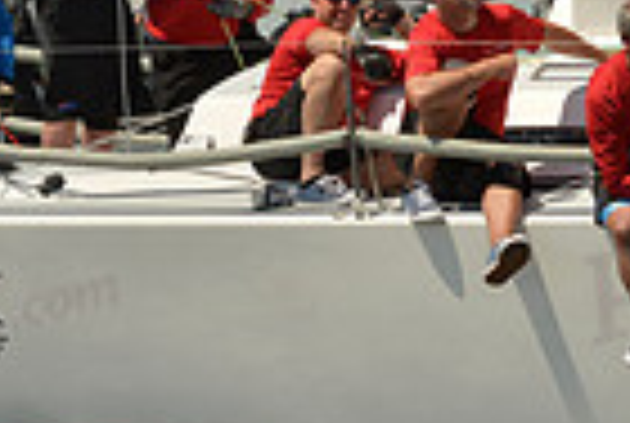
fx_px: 5068
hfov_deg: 7.1
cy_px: 56
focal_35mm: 289
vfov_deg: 4.8
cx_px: 356
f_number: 10
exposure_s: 1/1600
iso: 280
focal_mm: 70
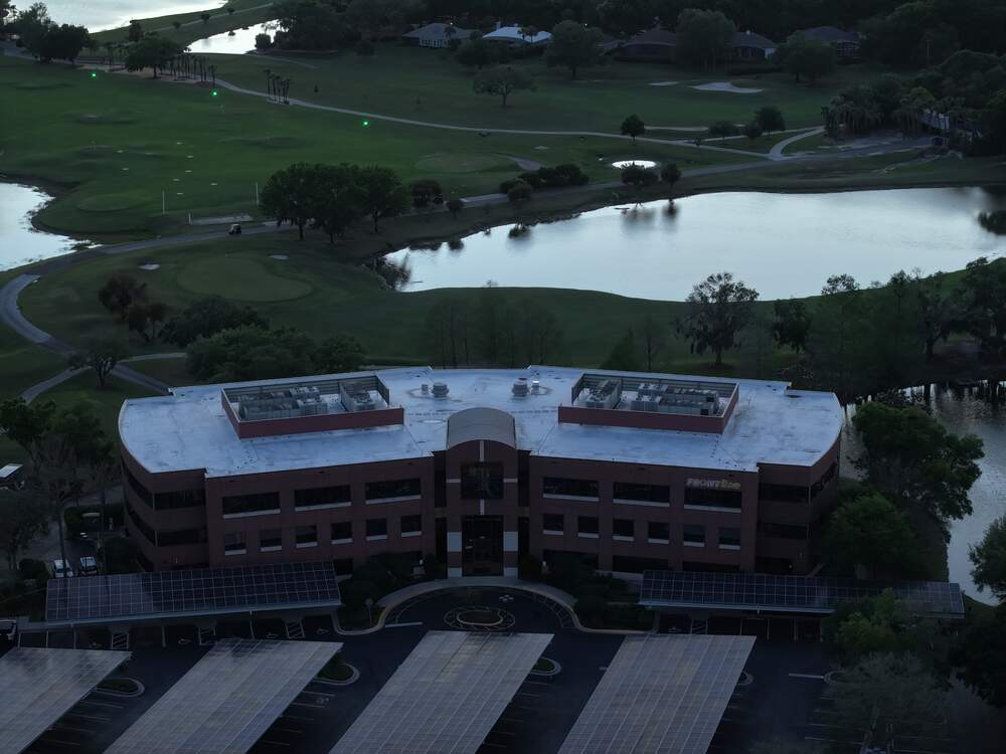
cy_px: 377
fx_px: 2034
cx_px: 503
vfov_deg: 21.0
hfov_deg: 27.8
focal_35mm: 70
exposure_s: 1/15
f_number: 2.8
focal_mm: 19.35
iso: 820
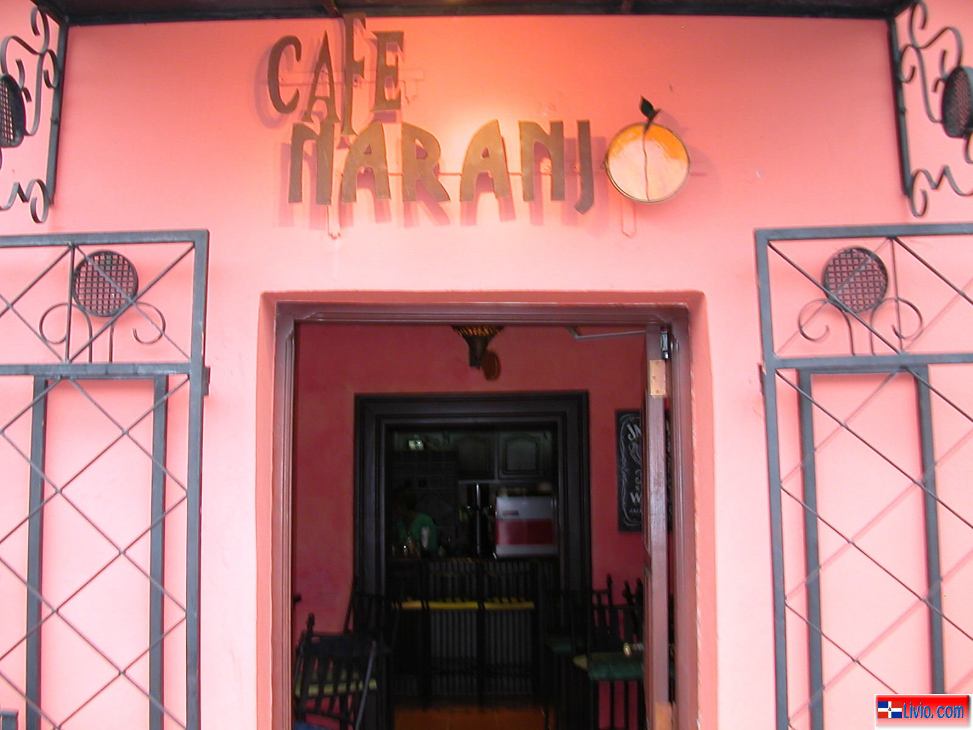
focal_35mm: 37
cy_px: 365
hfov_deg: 50.1
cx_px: 486
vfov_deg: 38.7
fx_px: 1040
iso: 100
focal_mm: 5.6
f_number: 2.7
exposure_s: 1/30
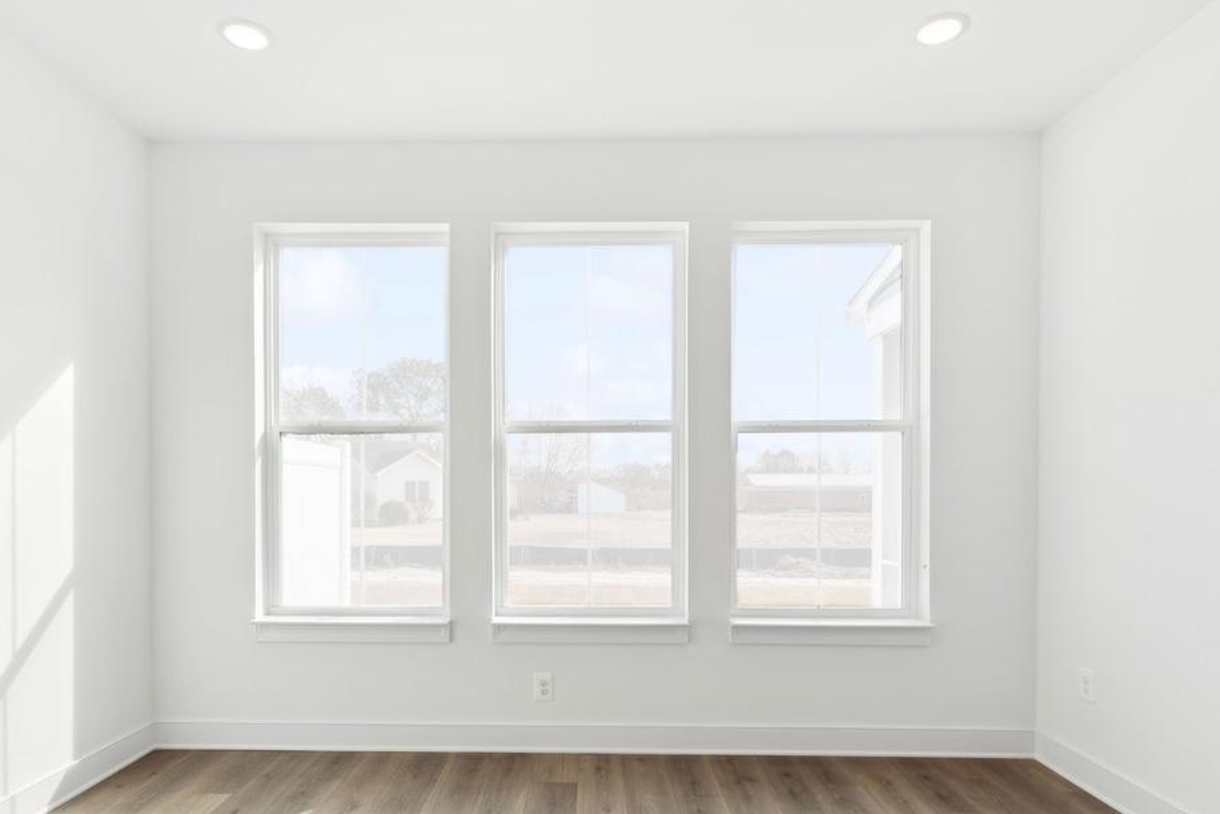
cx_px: 589
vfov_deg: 56.4
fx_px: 746
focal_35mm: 22
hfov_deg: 78.5
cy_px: 517
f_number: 8
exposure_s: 1/60
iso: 64
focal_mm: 14
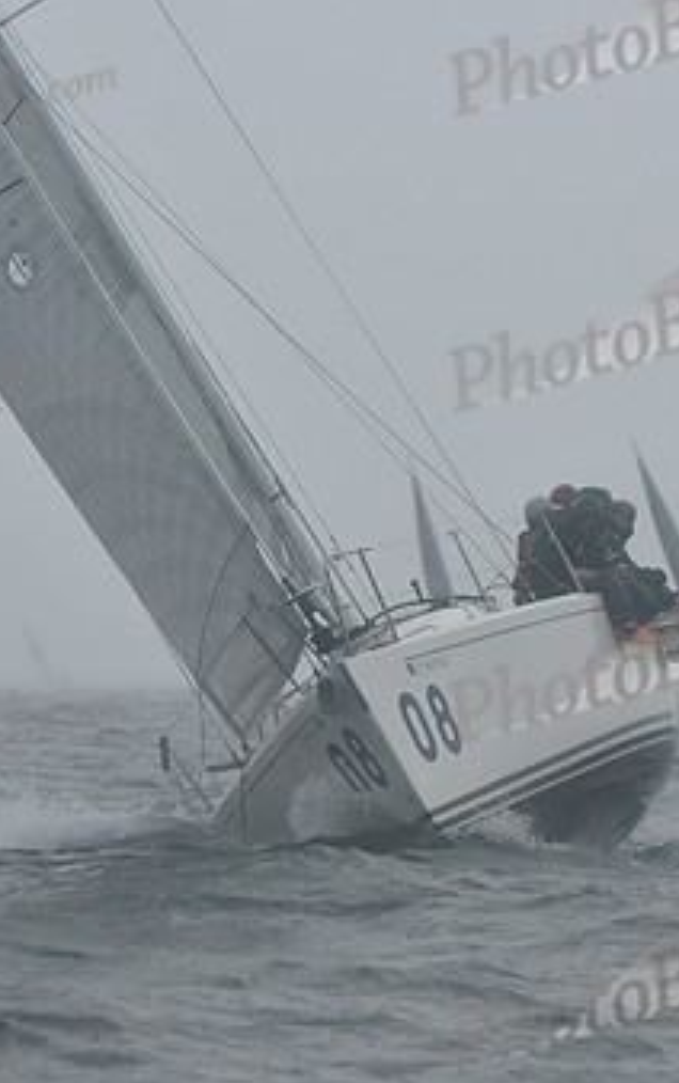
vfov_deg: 7.1
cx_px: 285
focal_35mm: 297
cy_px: 540
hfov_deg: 4.4
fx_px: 8771
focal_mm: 170
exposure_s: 1/640
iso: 400
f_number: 5
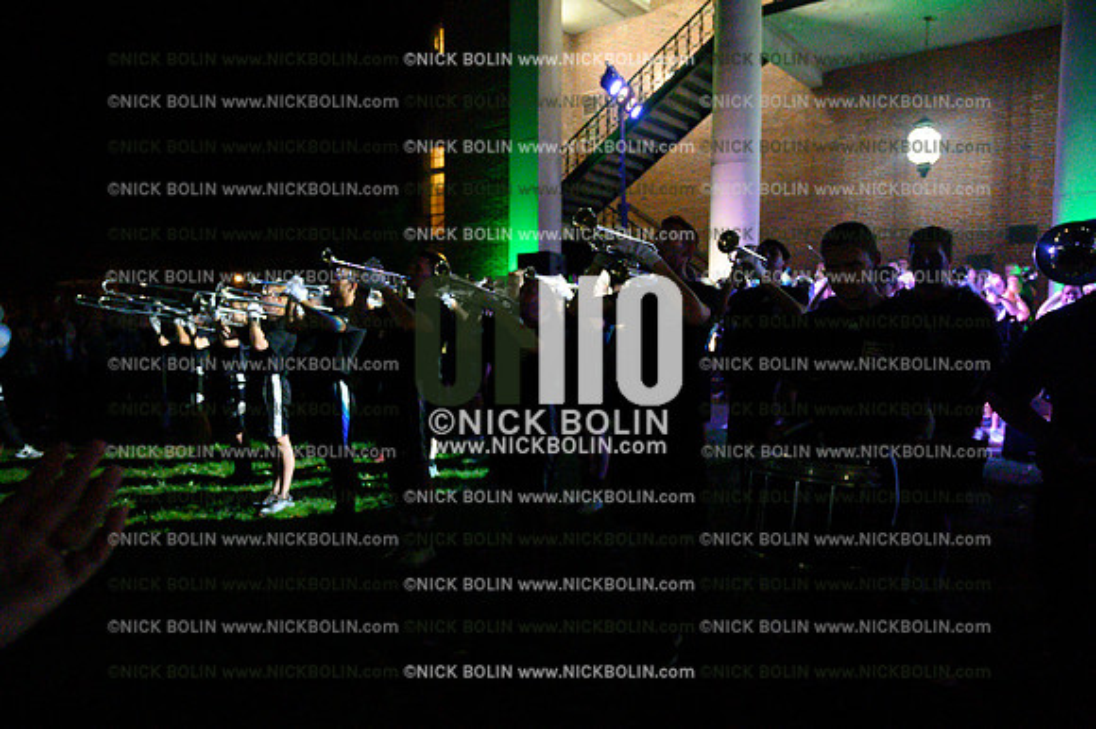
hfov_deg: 73.8
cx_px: 548
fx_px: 730
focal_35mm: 24
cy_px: 364
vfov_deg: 53.1
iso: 51200
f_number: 4
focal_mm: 24
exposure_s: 1/500
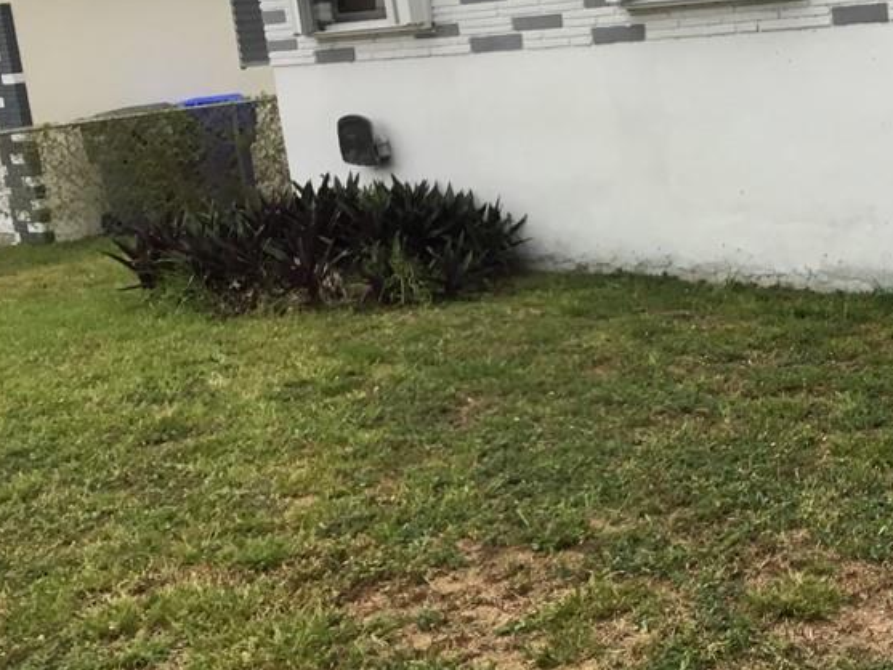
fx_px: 1471
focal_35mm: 57
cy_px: 340
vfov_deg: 25.7
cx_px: 725
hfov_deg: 32.8
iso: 25
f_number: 2.4
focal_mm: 3.3
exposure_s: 1/30
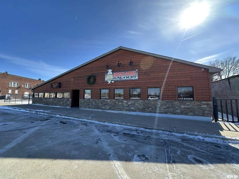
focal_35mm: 14
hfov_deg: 102.1
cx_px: 120
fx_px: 97
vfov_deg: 85.7
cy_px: 90
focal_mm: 2.22
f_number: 2.2
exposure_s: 1/739
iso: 40
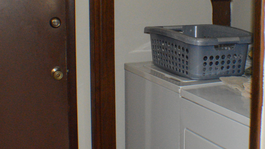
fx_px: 569
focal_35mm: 81
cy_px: 25
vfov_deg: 14.8
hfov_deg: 26.1
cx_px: 177
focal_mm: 26
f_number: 4.2
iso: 3200
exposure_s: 1/60
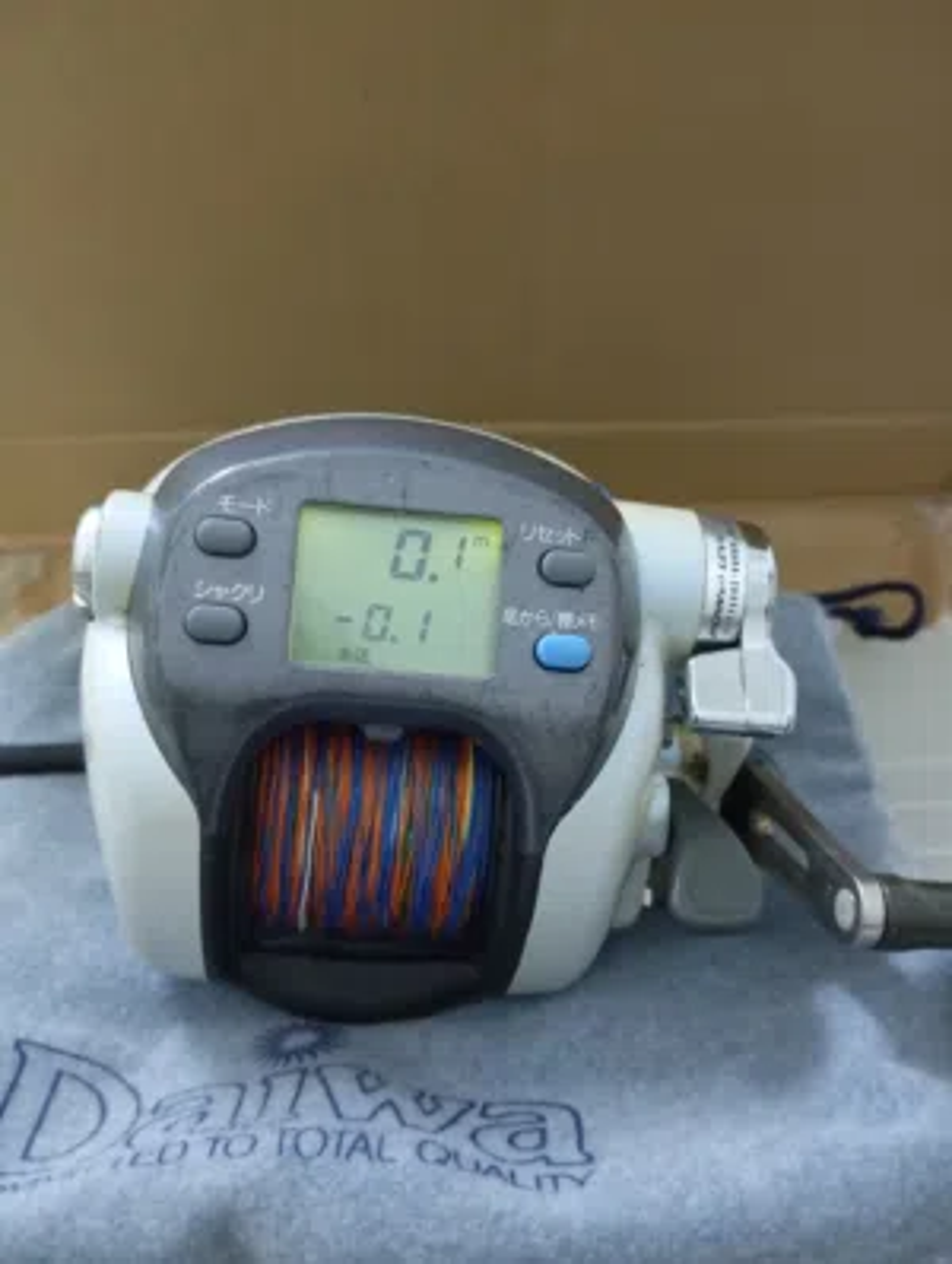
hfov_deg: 49.9
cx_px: 476
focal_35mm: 28
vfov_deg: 63.4
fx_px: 1023
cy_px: 632
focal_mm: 4.22
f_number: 1.8
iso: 3920
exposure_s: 1/20
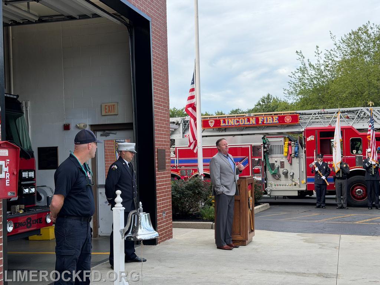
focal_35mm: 48
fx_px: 527
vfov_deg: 30.3
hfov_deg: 39.7
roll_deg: +1.5
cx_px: 190
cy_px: 142
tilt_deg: +0.3
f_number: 1.78
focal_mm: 6.76
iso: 80
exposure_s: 1/1642
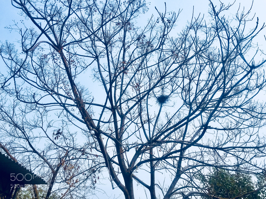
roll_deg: -1.5
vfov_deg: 48.2
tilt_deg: +36.6
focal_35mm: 29
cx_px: 133
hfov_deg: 61.7
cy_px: 100
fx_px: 223
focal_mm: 4.15
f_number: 2.2
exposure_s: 1/2083
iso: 32
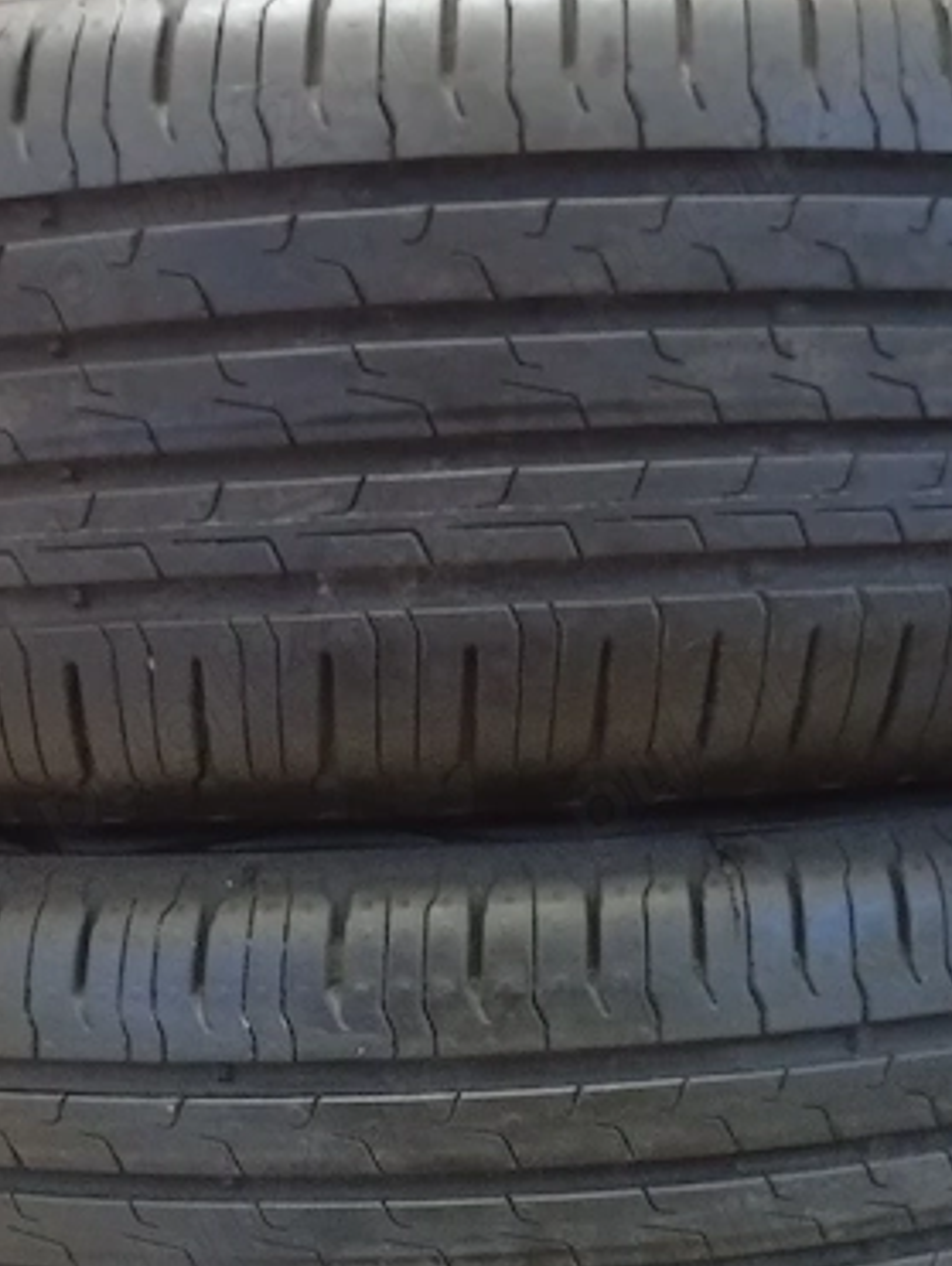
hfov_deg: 25.2
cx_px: 389
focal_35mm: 58
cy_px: 1288
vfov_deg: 30.6
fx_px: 2123
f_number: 1.8
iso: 5165
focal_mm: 3.98
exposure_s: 1/14.3
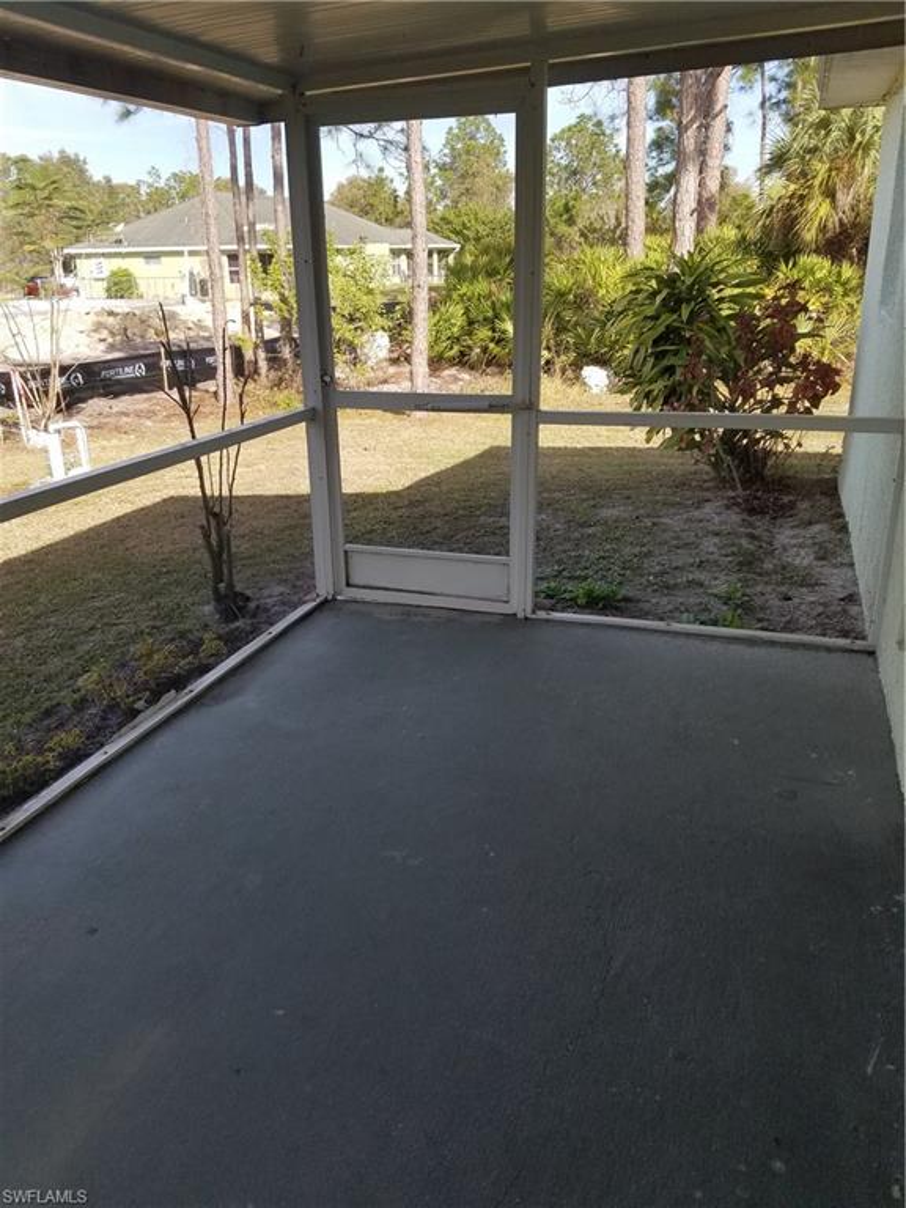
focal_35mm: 26
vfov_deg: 67.3
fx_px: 907
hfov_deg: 53.1
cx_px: 453
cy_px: 604
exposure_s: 1/728
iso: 50
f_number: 1.7
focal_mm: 4.2
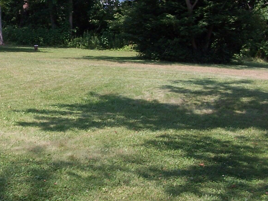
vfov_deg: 19.6
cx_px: 45
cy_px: 90
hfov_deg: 25.4
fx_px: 581
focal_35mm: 75
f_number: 4
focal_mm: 6.3
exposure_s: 1/350
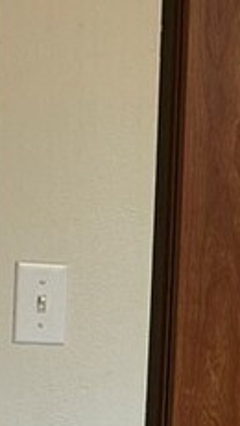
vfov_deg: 12.9
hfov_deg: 7.0
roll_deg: -6.5
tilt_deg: -12.5
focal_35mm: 163
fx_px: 1843
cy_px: 472
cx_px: 600
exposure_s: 1/60
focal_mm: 6.76
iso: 250
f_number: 1.78
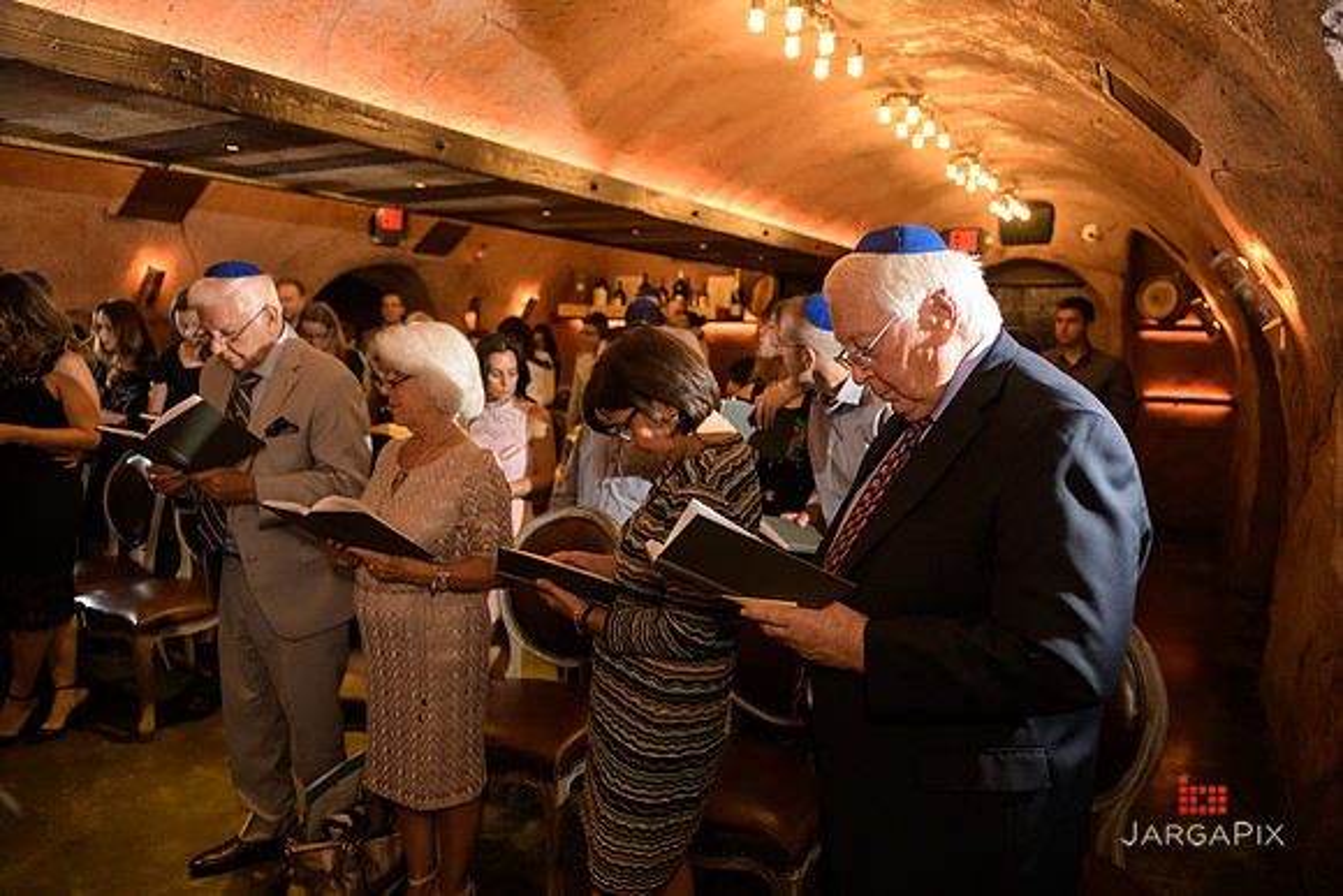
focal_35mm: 24
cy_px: 448
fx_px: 896
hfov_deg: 73.7
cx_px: 672
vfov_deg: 53.2
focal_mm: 24
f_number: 3.2
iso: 1600
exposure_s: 1/125
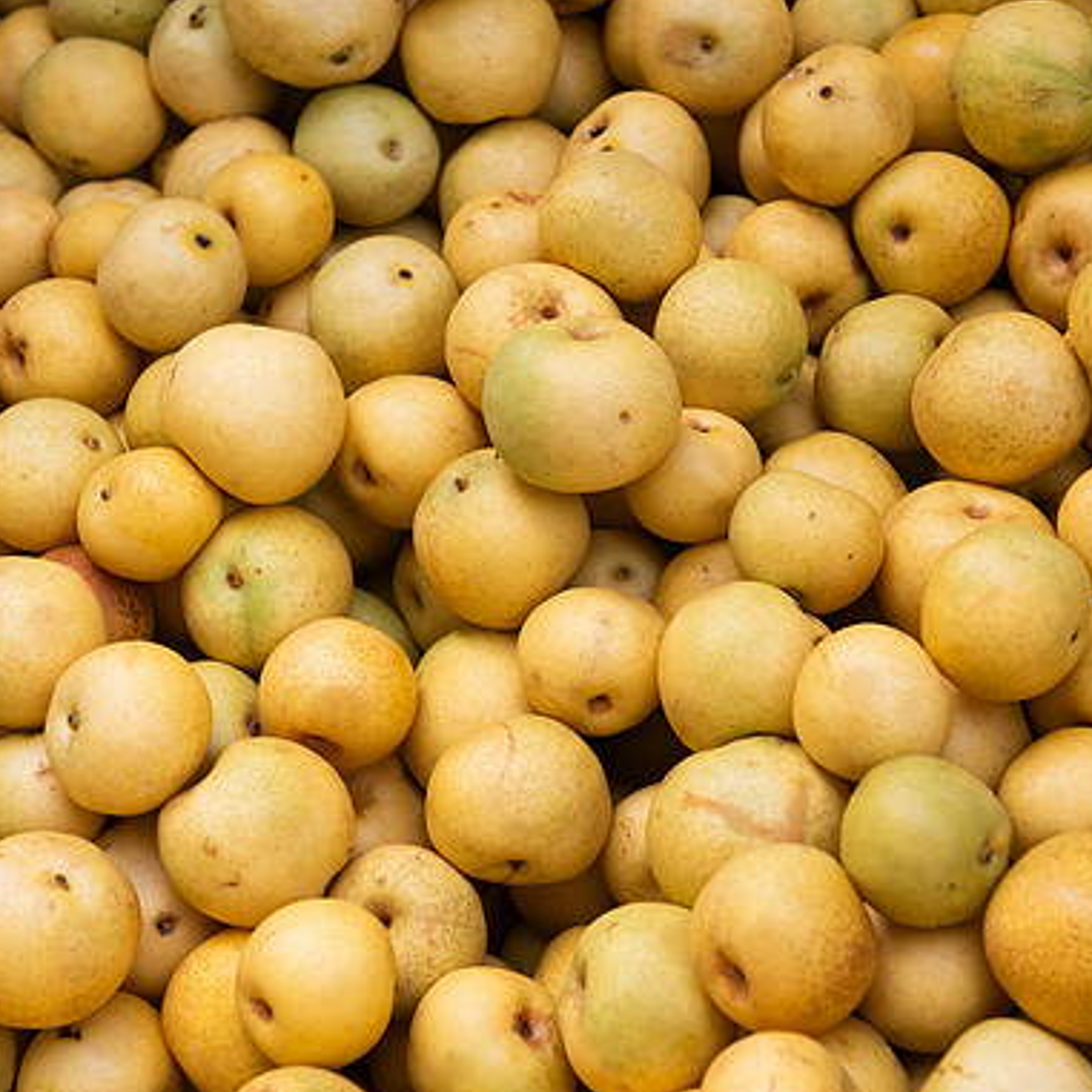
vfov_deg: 23.1
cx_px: 579
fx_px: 2677
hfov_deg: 23.1
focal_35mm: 75
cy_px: 543
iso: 400
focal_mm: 58
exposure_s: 1/200
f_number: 4
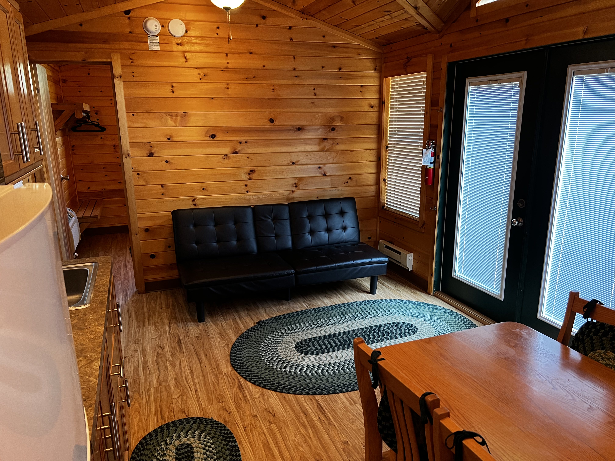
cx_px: 308
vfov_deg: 53.1
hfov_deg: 67.3
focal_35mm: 26
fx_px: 462
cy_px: 230
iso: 200
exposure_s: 1/60
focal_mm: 5.7
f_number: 1.5
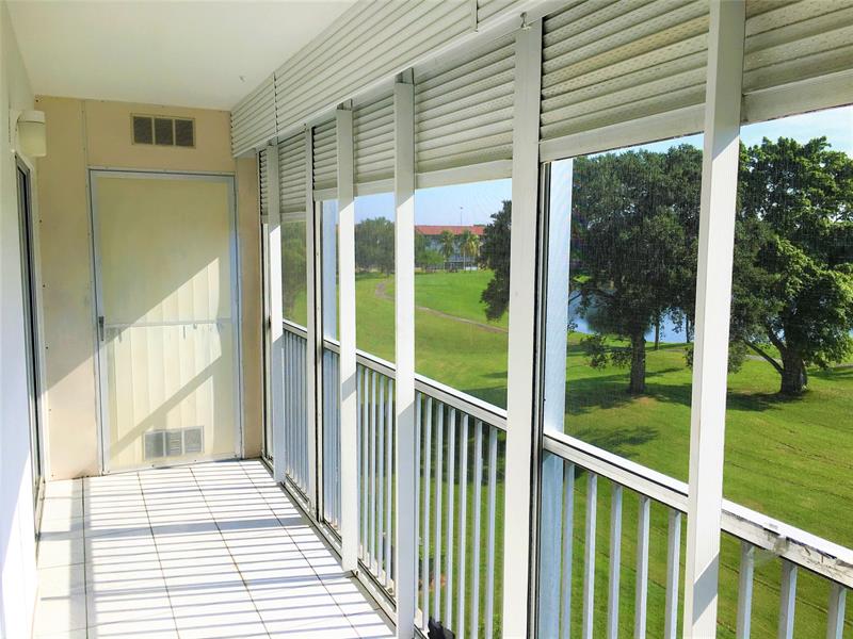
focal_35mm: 29
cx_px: 426
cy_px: 320
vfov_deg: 48.2
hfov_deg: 61.7
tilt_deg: -6.3
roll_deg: -0.6
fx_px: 715
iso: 25
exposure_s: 1/1304
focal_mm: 4.15
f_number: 2.2
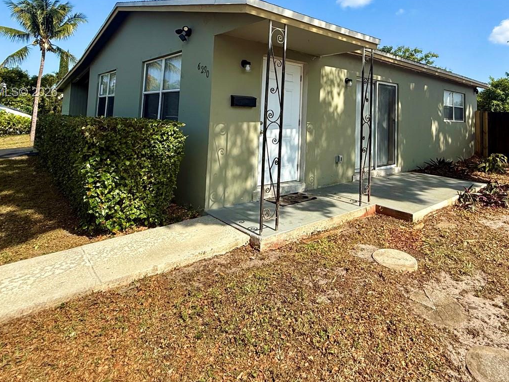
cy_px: 93
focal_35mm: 22
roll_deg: -2.2
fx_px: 324
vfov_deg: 57.8
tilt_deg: +4.2
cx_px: 302
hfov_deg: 75.6
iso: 50
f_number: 2.2
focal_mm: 2.22
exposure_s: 1/1431
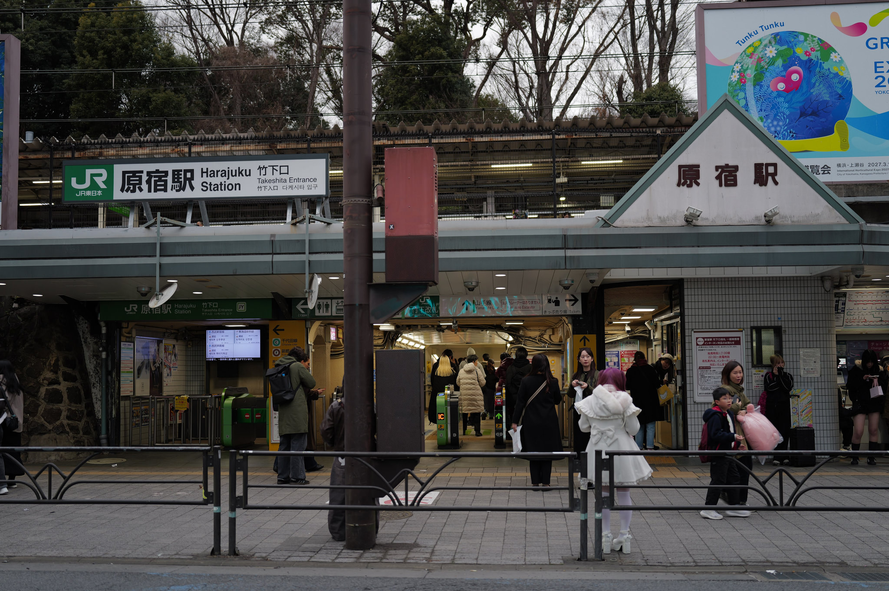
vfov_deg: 31.2
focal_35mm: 43
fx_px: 1061
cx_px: 444
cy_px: 296
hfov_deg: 45.5
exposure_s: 1/100
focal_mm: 43
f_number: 2
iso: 100
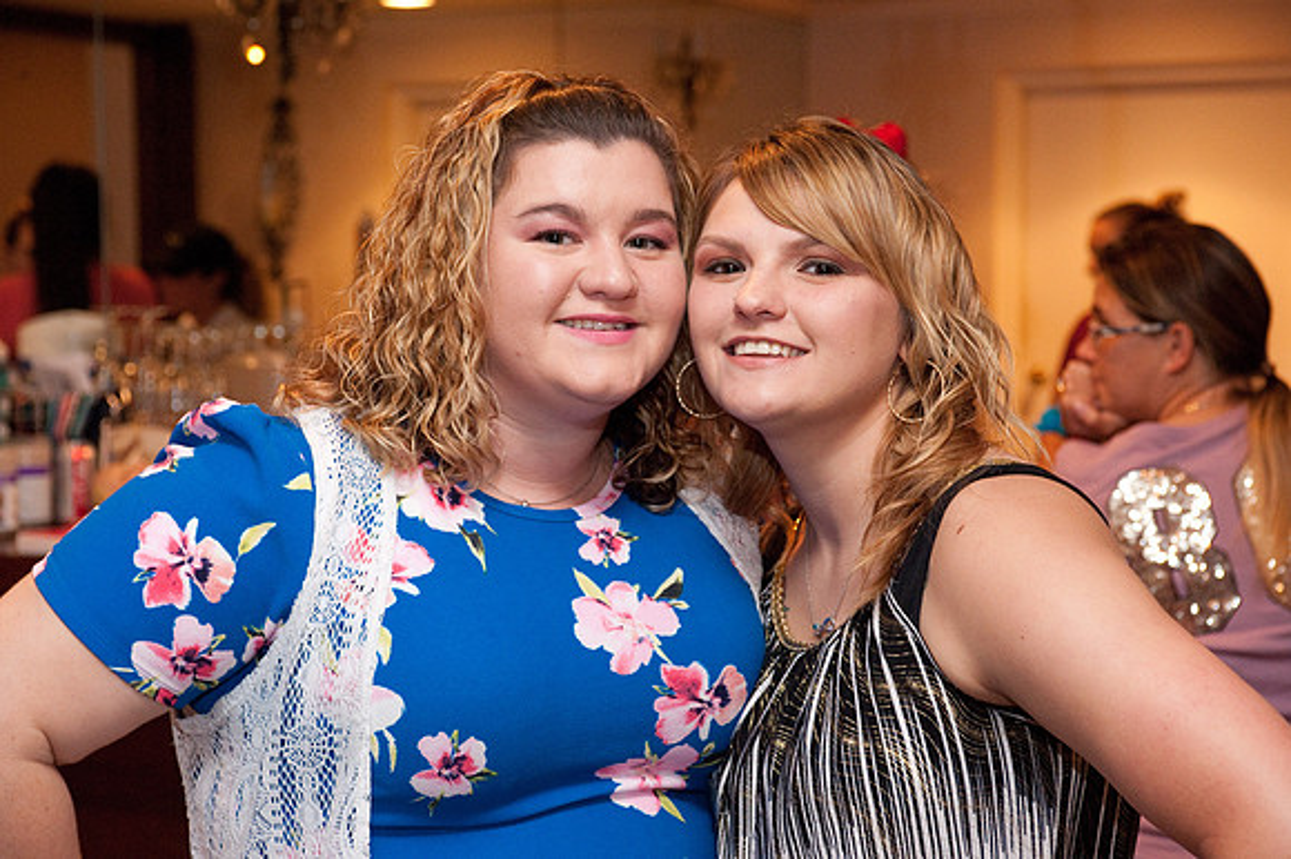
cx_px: 646
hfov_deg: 28.9
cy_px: 430
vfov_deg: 19.4
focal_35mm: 70
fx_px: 2509
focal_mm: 70
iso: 3200
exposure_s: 1/125
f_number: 5.6
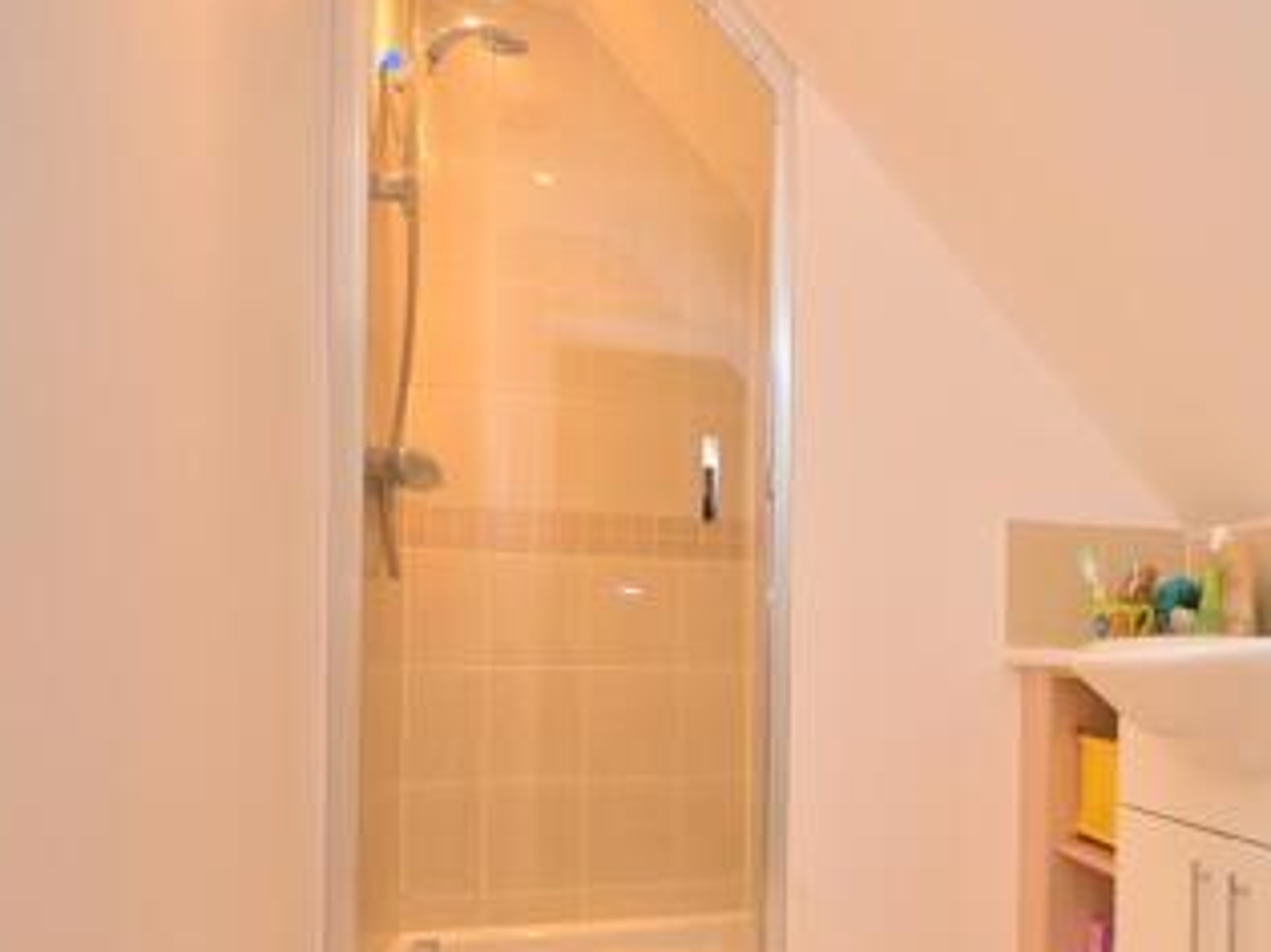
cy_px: 645
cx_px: 1077
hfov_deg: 54.4
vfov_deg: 45.9
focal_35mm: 30
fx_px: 1101
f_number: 5
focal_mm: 10
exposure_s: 1/10
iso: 200
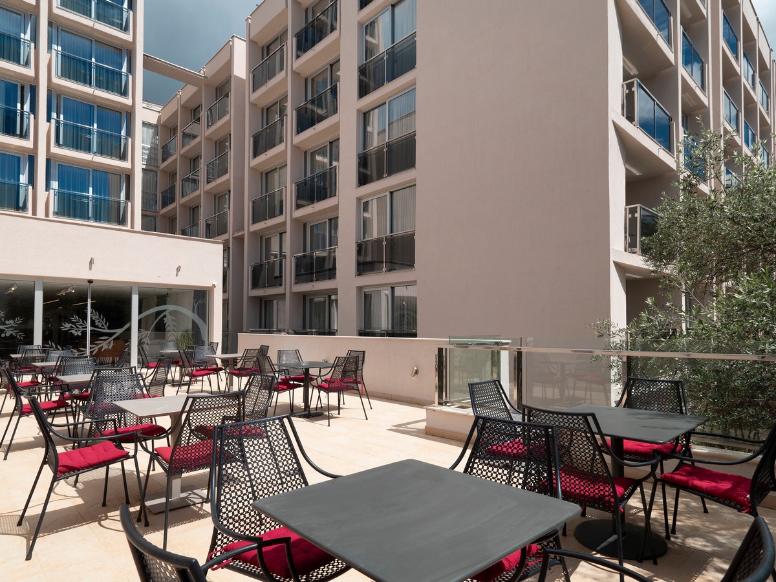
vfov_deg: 66.0
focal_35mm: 20
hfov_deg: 81.7
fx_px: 448
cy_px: 291
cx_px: 388
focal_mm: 10
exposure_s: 1/1000
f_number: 5.6
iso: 100
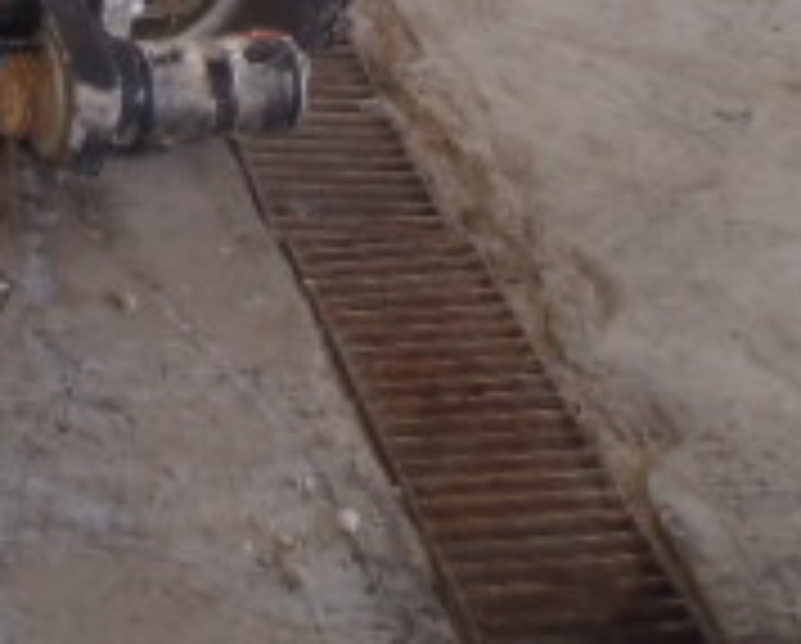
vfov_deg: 14.5
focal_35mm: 98
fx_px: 2327
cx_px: -396
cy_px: -365
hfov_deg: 17.6
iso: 100
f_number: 3.5
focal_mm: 5
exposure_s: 1/40
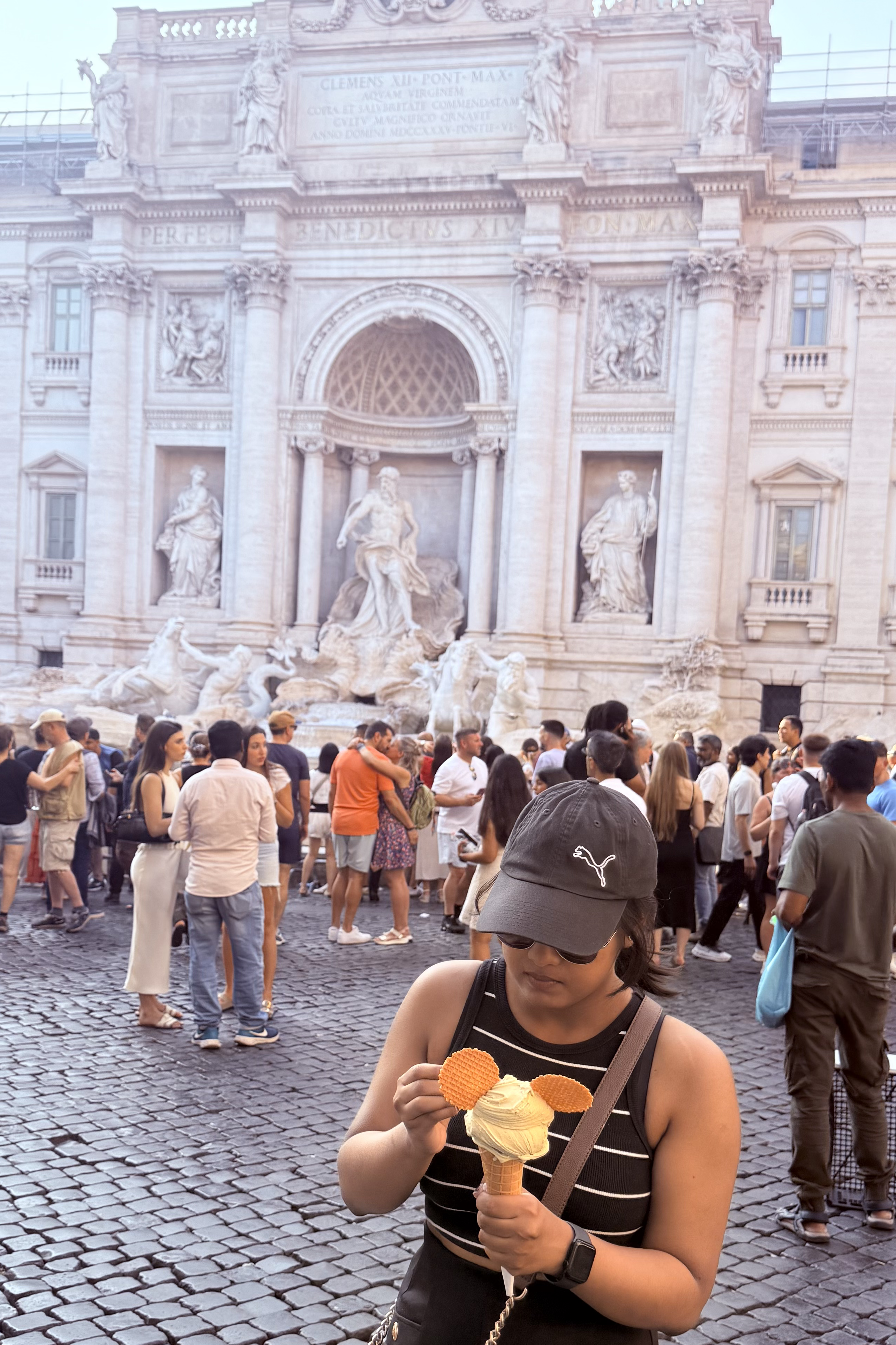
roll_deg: -3.2
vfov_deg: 51.7
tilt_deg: -2.5
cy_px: 758
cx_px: 464
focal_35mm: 37
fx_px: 1381
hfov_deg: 35.9
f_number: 1.78
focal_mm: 6.76
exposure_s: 1/967
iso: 100
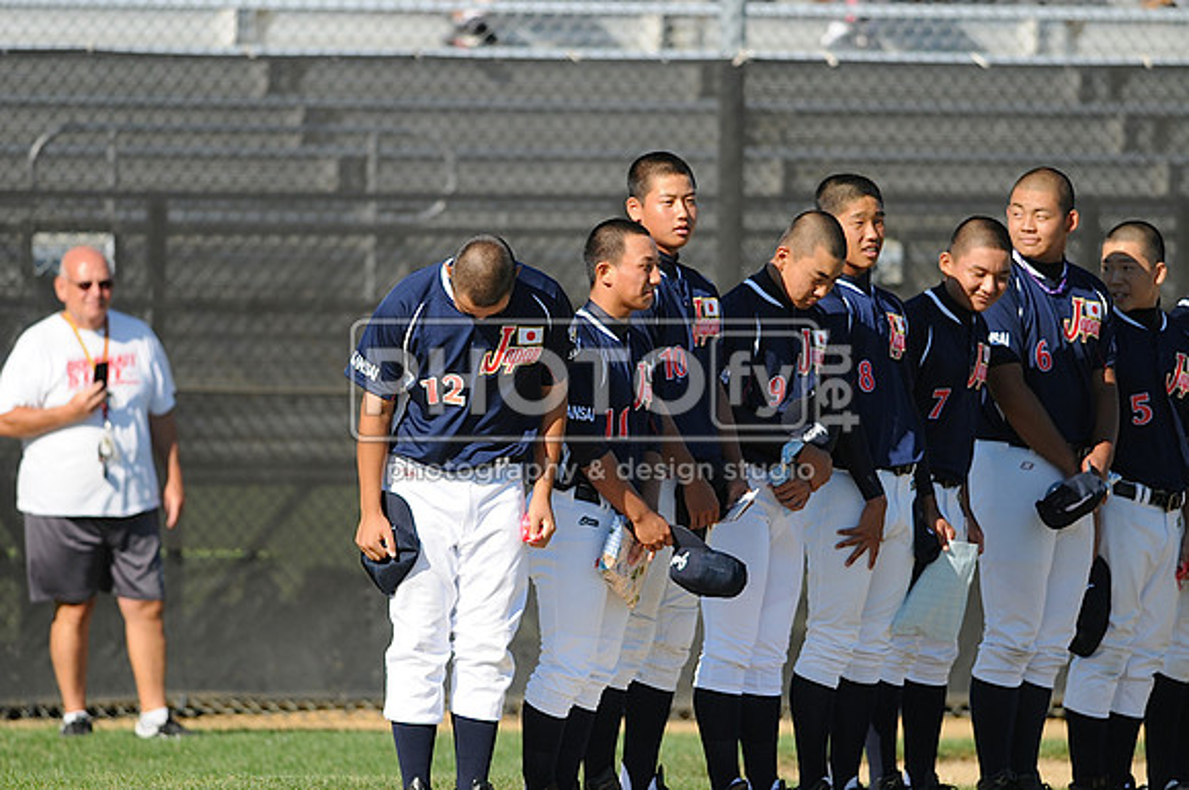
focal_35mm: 450
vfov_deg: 3.0
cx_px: 594
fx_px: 14842
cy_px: 395
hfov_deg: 4.6
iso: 200
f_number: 4
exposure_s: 1/1250
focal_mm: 300
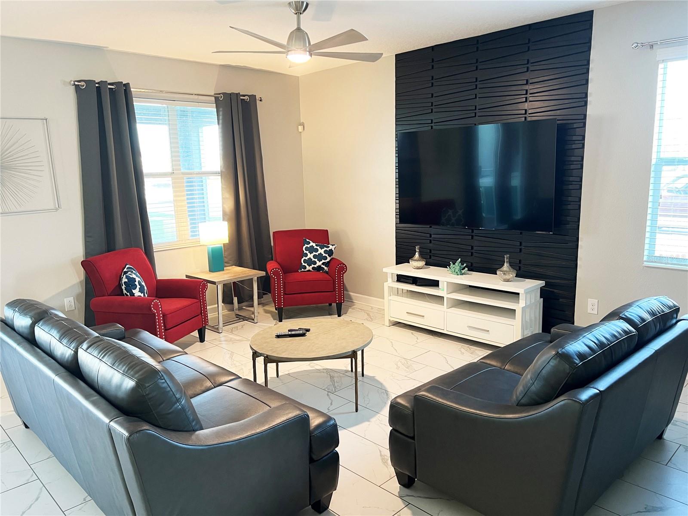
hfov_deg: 67.3
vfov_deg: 53.1
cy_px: 258
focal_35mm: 26
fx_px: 517
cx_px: 344
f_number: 1.5
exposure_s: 1/60
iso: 250
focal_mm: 5.7
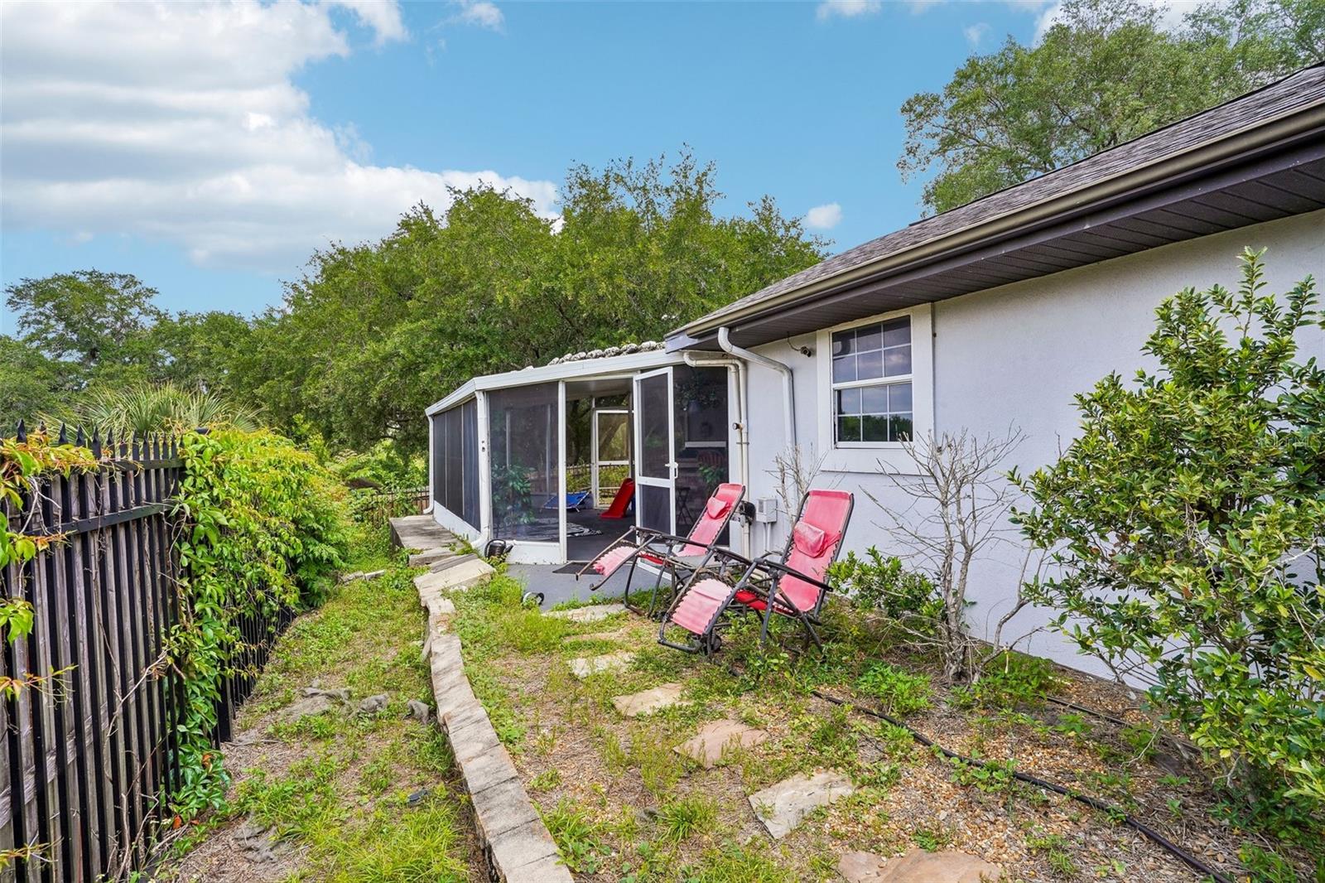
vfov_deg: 70.4
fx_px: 626
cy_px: 442
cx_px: 662
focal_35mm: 17
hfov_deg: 93.3
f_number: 18
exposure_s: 1/30
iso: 125
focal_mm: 17
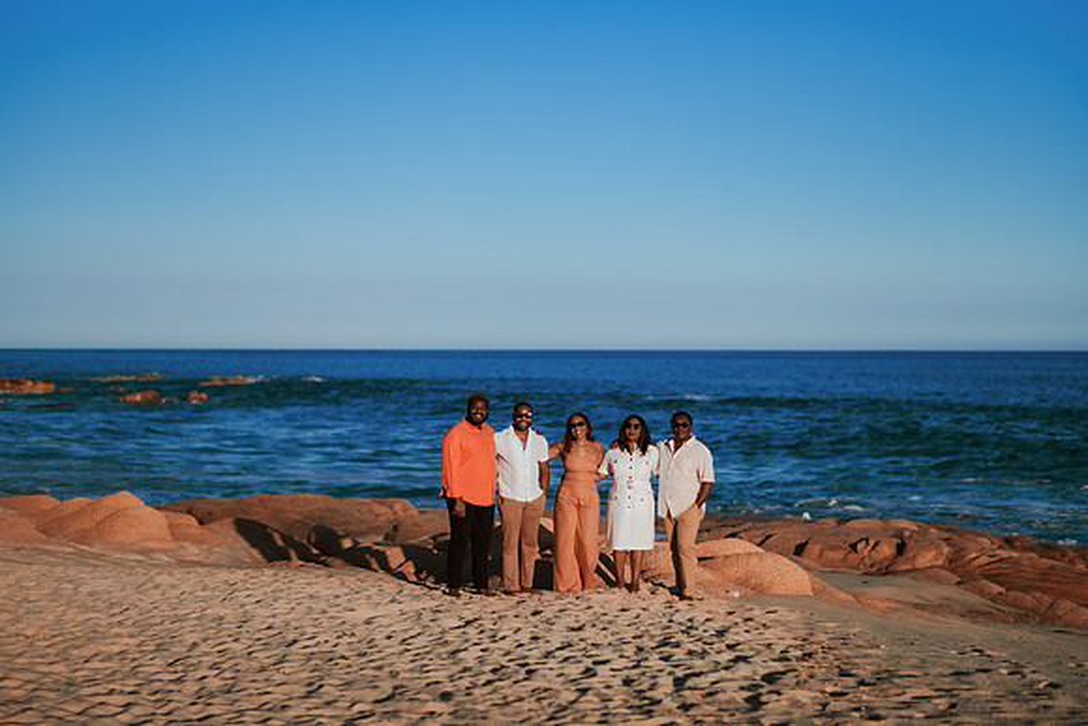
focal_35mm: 58
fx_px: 1753
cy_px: 363
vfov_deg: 23.4
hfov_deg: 34.5
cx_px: 544
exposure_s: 1/8000
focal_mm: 58
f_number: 1.8
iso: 80
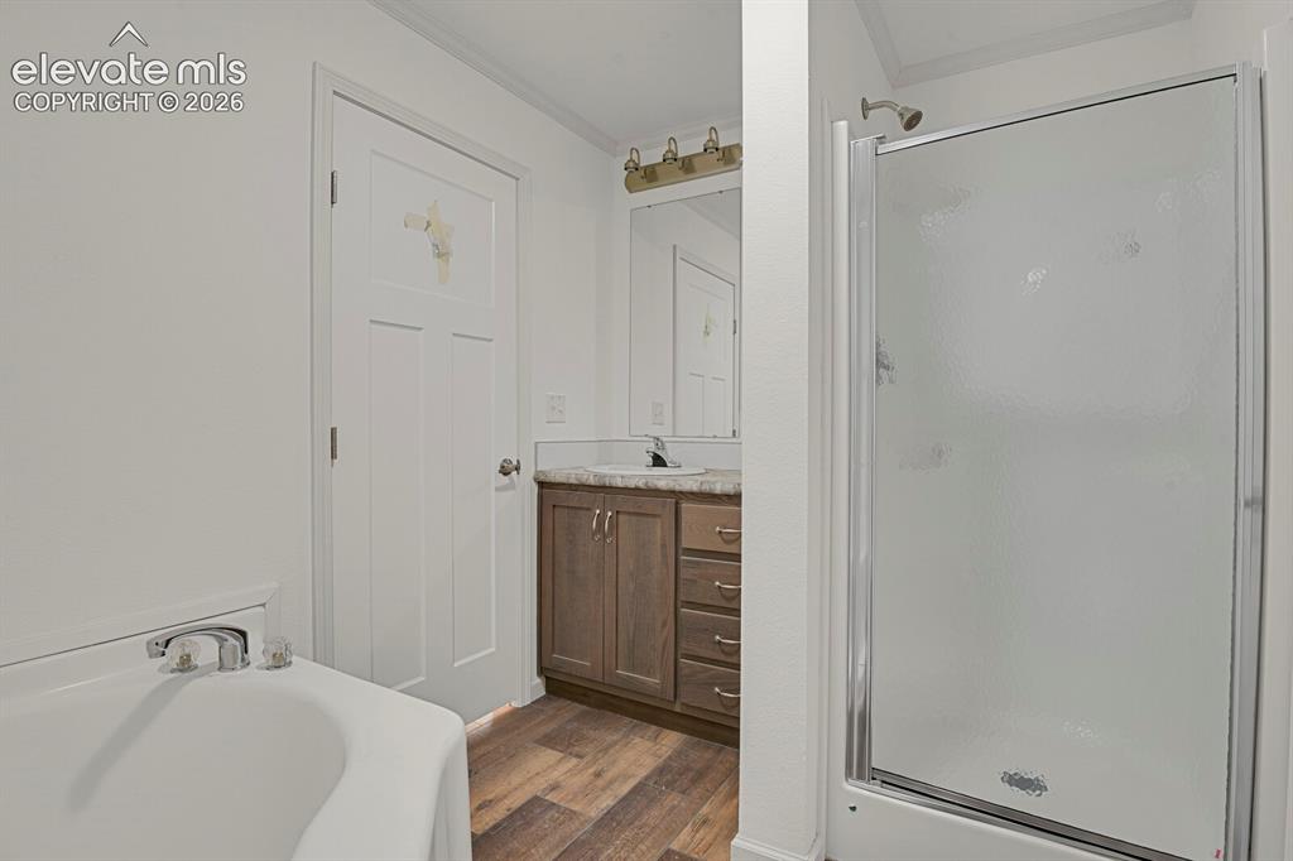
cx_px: 646
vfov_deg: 70.4
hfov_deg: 93.3
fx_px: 610
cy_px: 430
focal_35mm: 17
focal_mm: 17
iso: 250
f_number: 8
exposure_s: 6
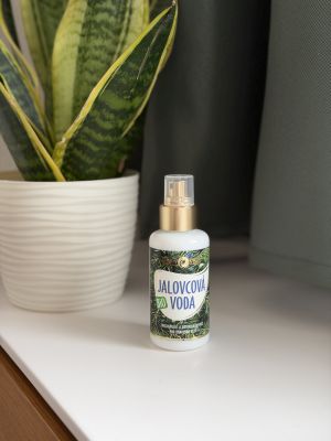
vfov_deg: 39.7
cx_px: 166
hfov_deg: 30.3
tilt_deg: -9.8
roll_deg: -0.4
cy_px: 220
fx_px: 612
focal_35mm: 48
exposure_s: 1/60
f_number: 1.78
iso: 125
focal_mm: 6.76
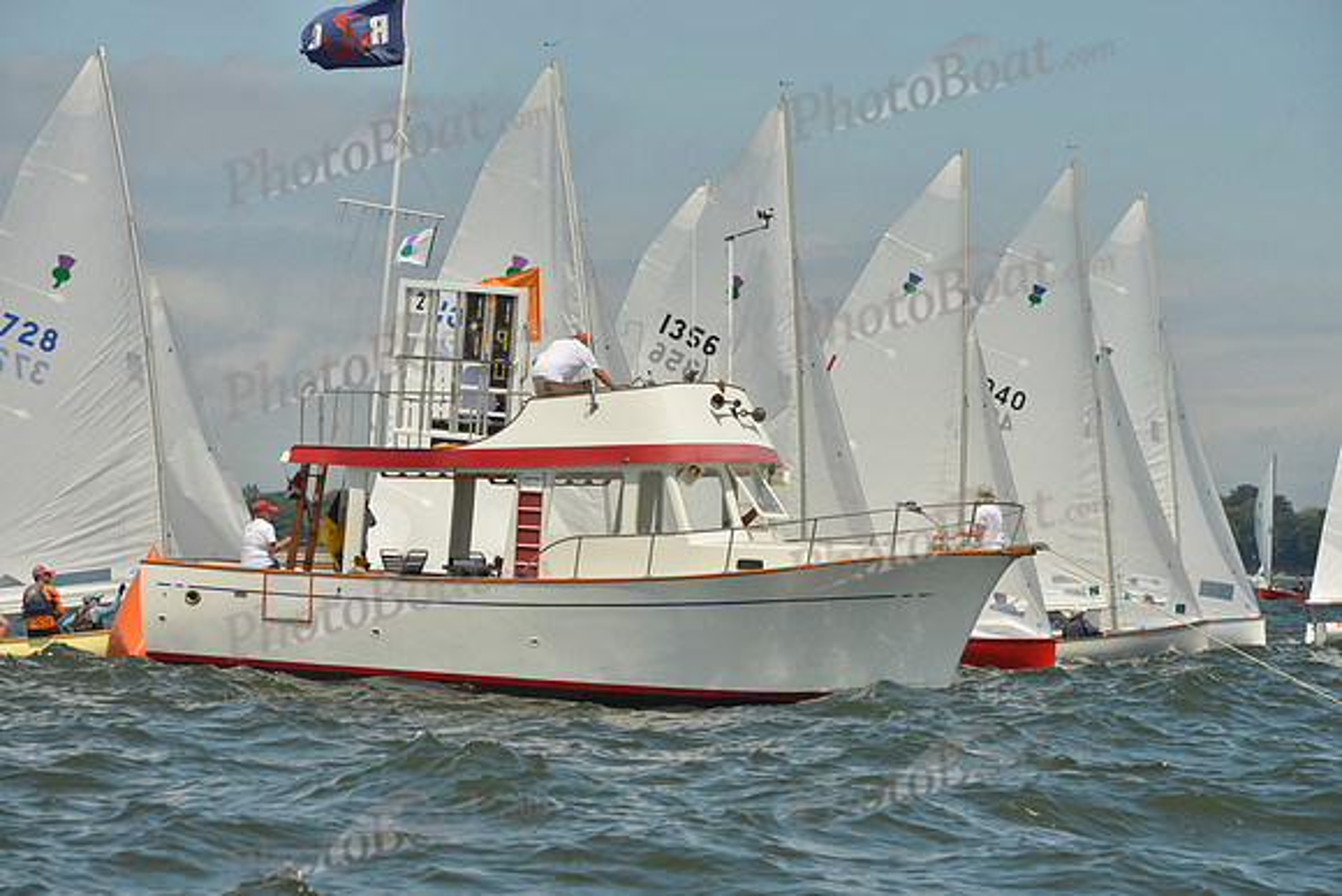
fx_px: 4325
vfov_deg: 11.8
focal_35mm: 116
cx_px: 671
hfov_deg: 17.6
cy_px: 448
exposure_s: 1/1250
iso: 200
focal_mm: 116
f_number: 8
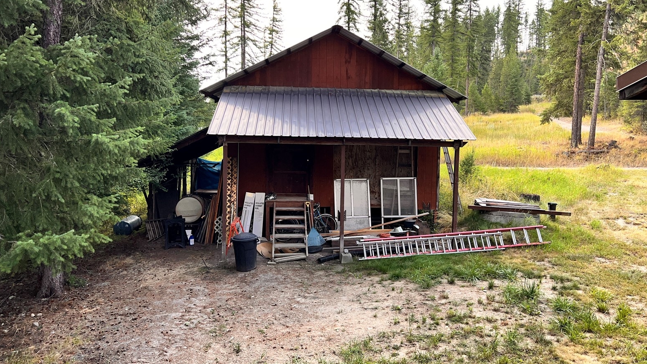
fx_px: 497
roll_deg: -0.8
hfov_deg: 66.1
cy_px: 170
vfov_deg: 40.2
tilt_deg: -4.5
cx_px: 327
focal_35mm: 29
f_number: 1.5
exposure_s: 1/632
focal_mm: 5.7
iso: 32
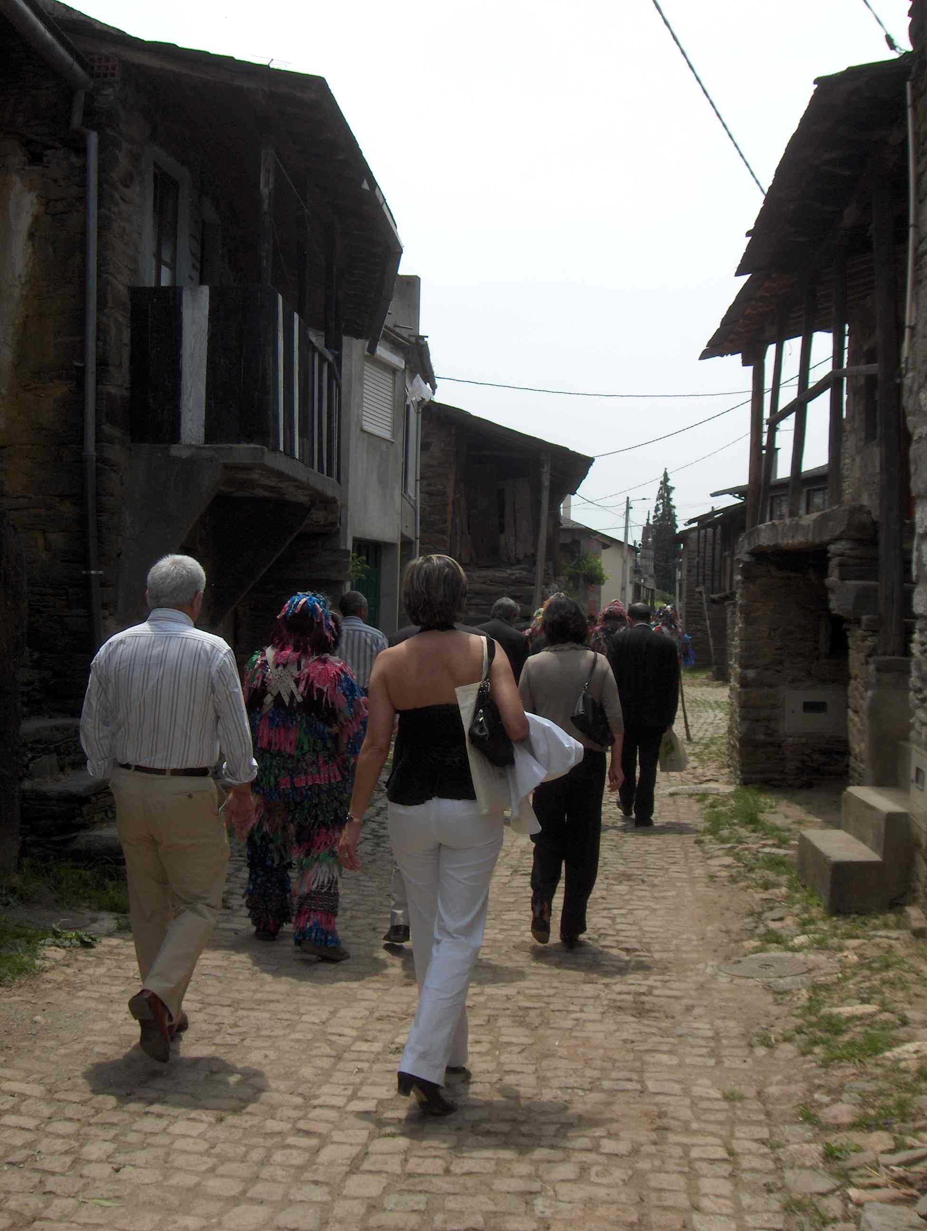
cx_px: 464
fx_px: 1389
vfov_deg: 47.8
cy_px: 616
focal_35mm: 39
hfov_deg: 36.9
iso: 100
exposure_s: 1/633
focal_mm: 8
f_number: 4.8
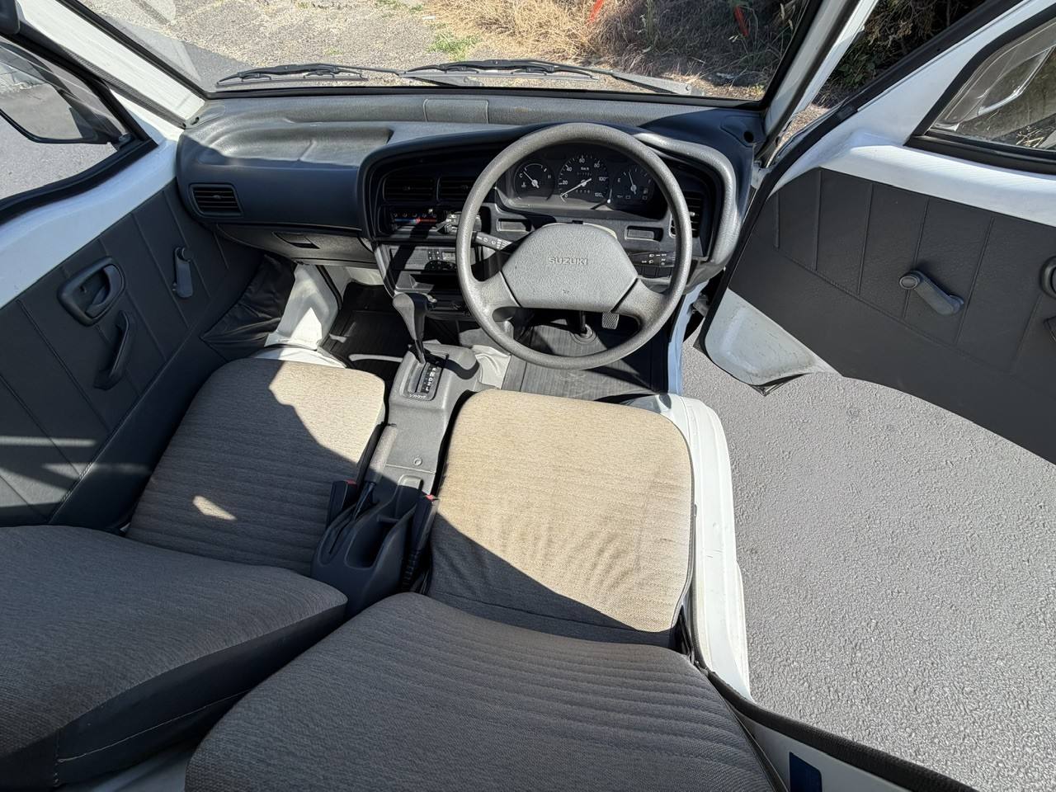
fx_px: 427
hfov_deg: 102.1
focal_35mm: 14
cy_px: 396
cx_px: 528
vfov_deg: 85.7
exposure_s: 1/506
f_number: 2.2
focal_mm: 2.22
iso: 40
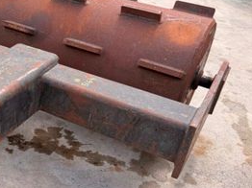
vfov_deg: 26.5
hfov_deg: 31.8
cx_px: -10
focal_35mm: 55
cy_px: 102
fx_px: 400
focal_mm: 6.76
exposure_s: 1/1032
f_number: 1.78
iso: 80
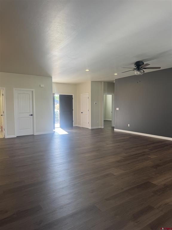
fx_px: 159
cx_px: 86
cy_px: 115
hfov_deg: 56.8
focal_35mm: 24
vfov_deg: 71.6
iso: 100
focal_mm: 6.76
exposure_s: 1/120
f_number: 1.78
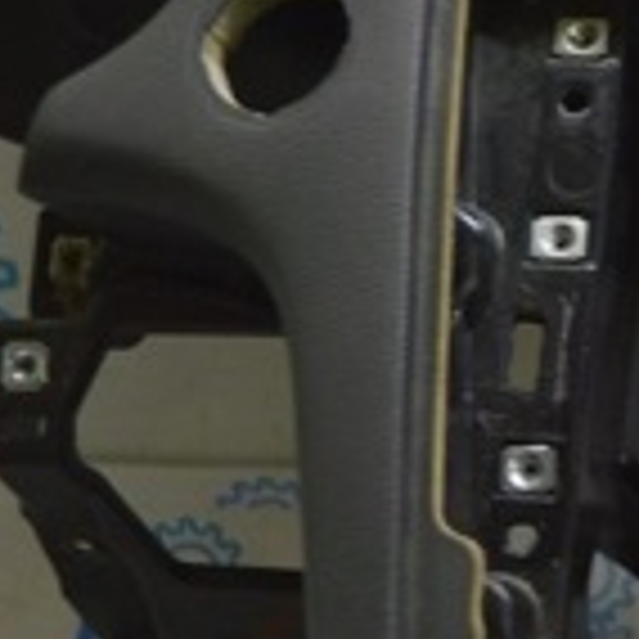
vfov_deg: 10.2
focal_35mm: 172
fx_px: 3592
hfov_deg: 9.8
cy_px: 281
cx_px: 1058
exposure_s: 1/20
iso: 400
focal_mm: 30
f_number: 5.6
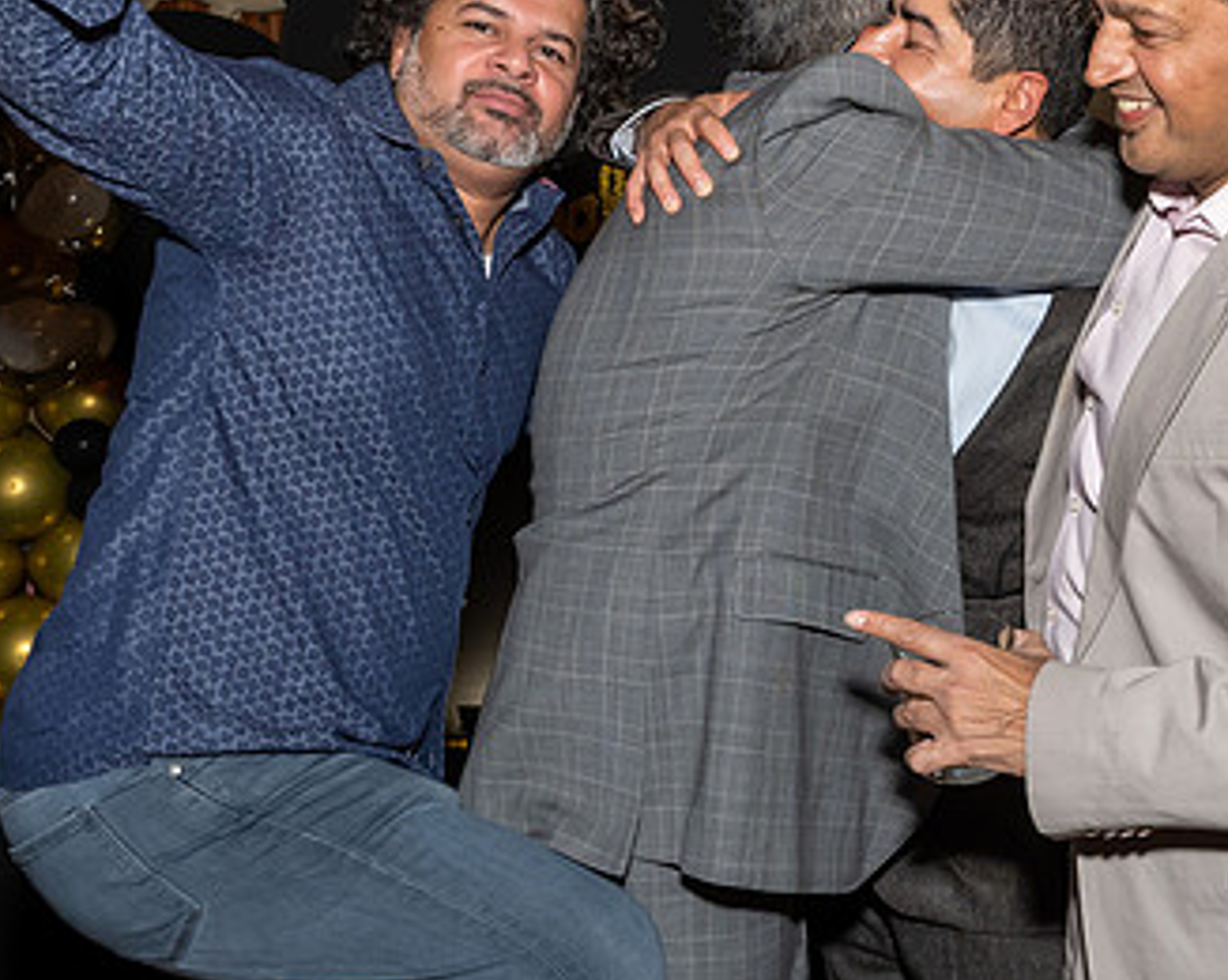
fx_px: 2142
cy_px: 208
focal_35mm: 59
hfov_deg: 31.6
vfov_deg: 25.4
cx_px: 878
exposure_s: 1/250
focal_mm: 18
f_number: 8
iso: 800
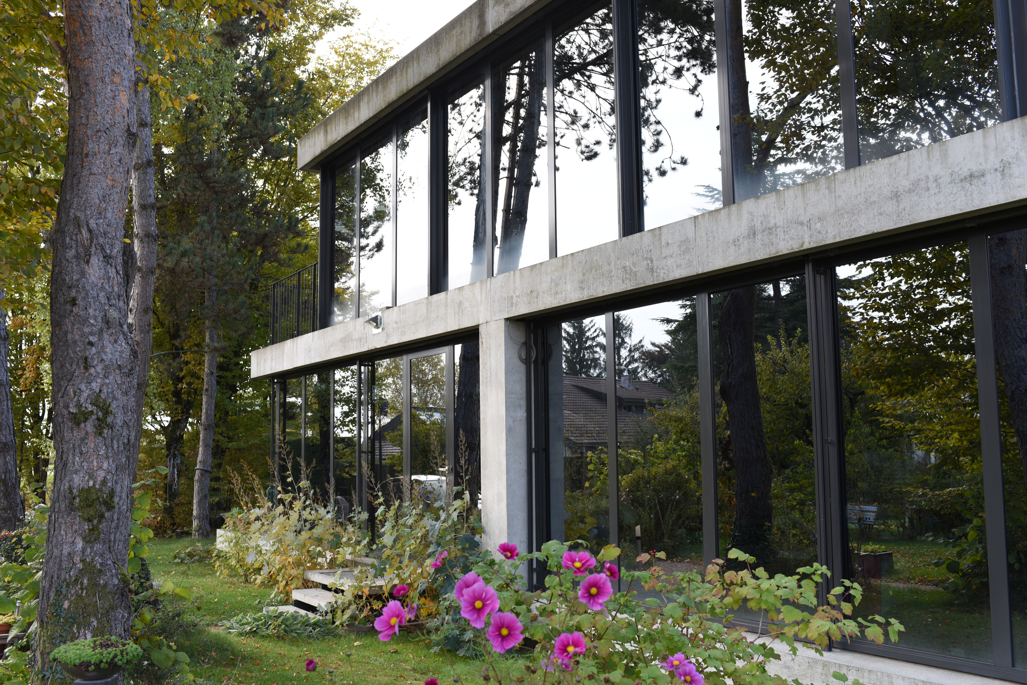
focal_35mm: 35
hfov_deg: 54.4
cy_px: 342
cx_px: 514
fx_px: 999
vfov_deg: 37.9
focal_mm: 35
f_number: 5.6
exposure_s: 1/60
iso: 100
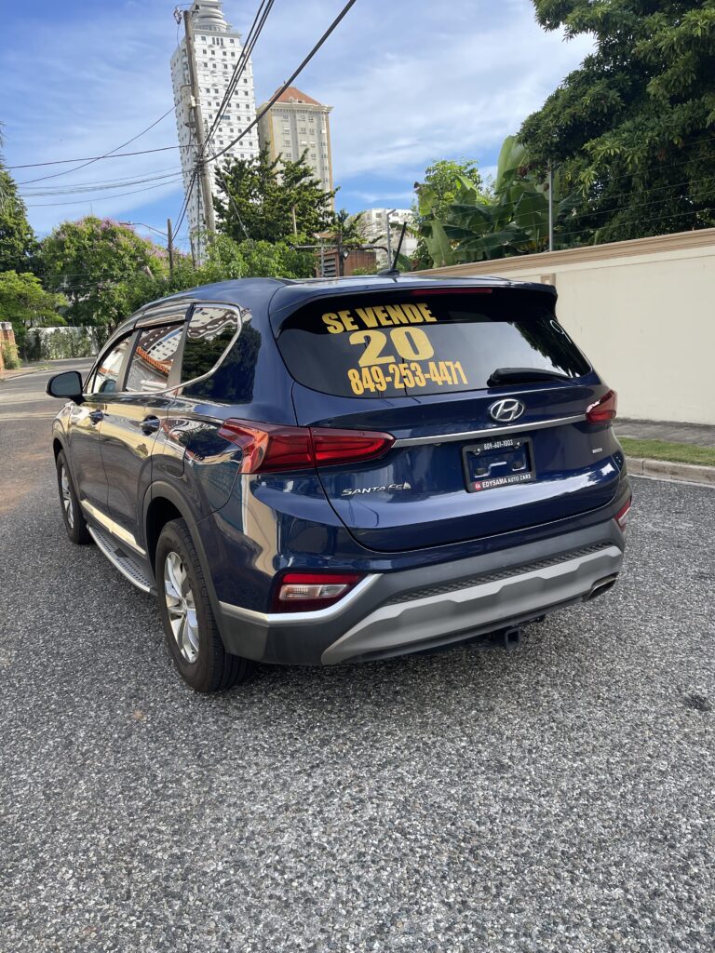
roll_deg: +2.8
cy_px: 476
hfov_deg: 54.9
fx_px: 689
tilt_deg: -13.5
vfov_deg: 69.4
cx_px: 358
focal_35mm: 25
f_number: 1.6
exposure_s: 1/887
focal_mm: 5.1
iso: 32
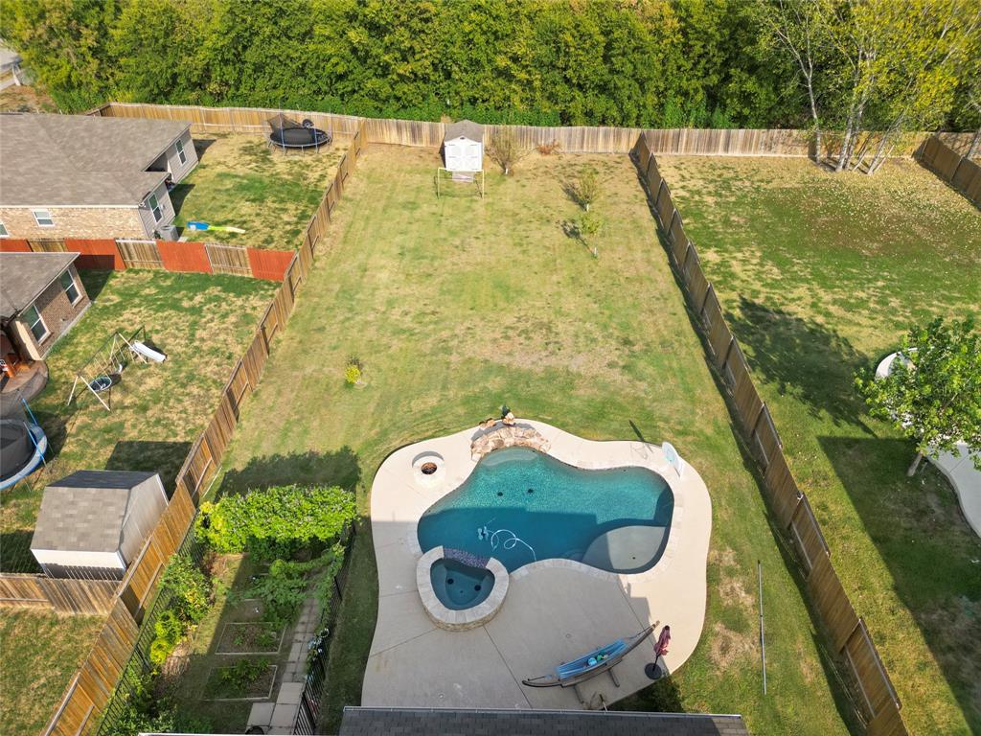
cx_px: 490
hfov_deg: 71.6
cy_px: 368
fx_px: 680
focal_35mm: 24
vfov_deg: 56.8
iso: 400
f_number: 1.7
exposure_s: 1/6000
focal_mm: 6.72
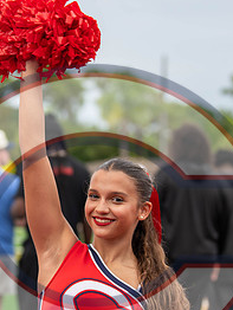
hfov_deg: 7.1
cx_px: 57
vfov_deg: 9.5
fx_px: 1873
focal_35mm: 209
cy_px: 213
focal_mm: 82
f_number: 2.8
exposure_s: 1/1000
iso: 1000
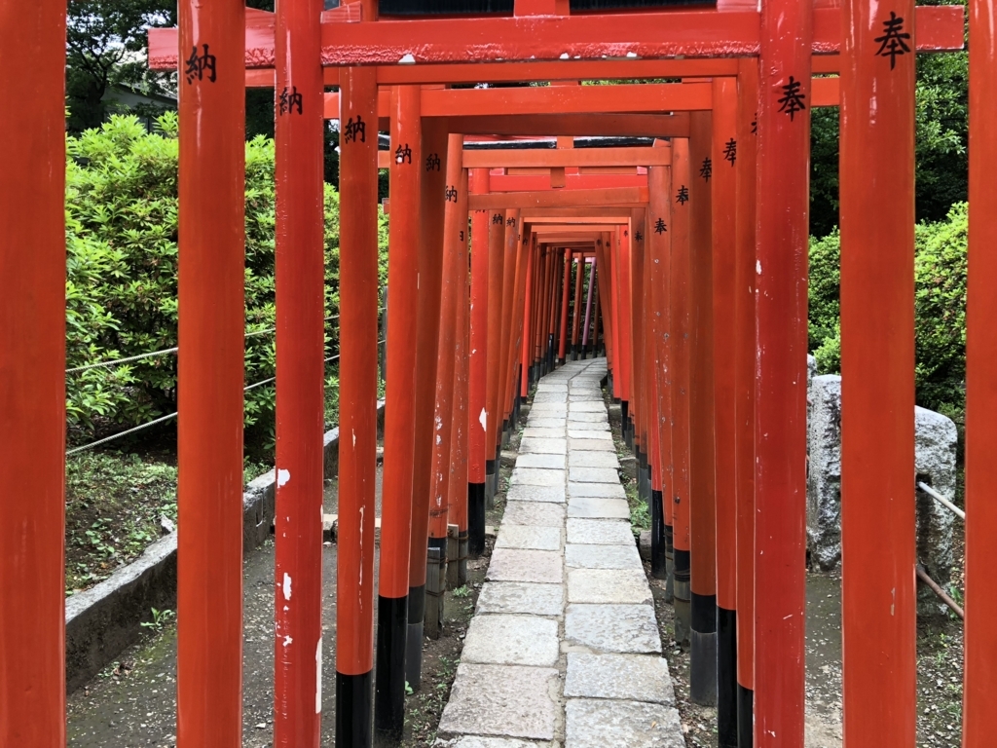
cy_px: 374
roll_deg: +0.9
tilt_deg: -0.2
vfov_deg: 49.7
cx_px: 498
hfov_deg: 63.4
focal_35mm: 28
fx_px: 806
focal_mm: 4
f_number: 1.8
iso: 32
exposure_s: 1/120
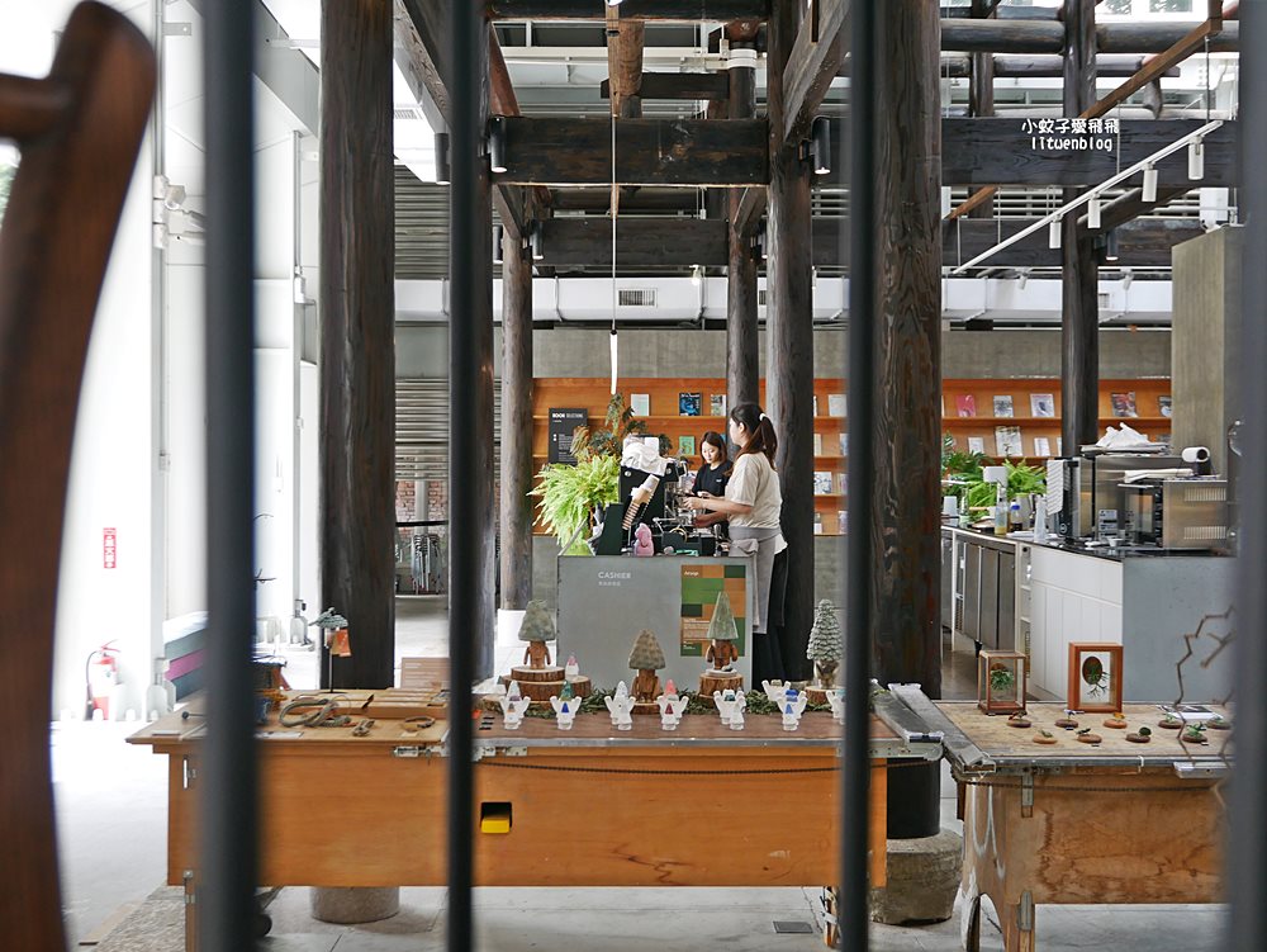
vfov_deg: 32.9
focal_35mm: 44
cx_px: 634
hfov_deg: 42.9
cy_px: 476
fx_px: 1611
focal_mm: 22
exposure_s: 1/60
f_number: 4.6
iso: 200
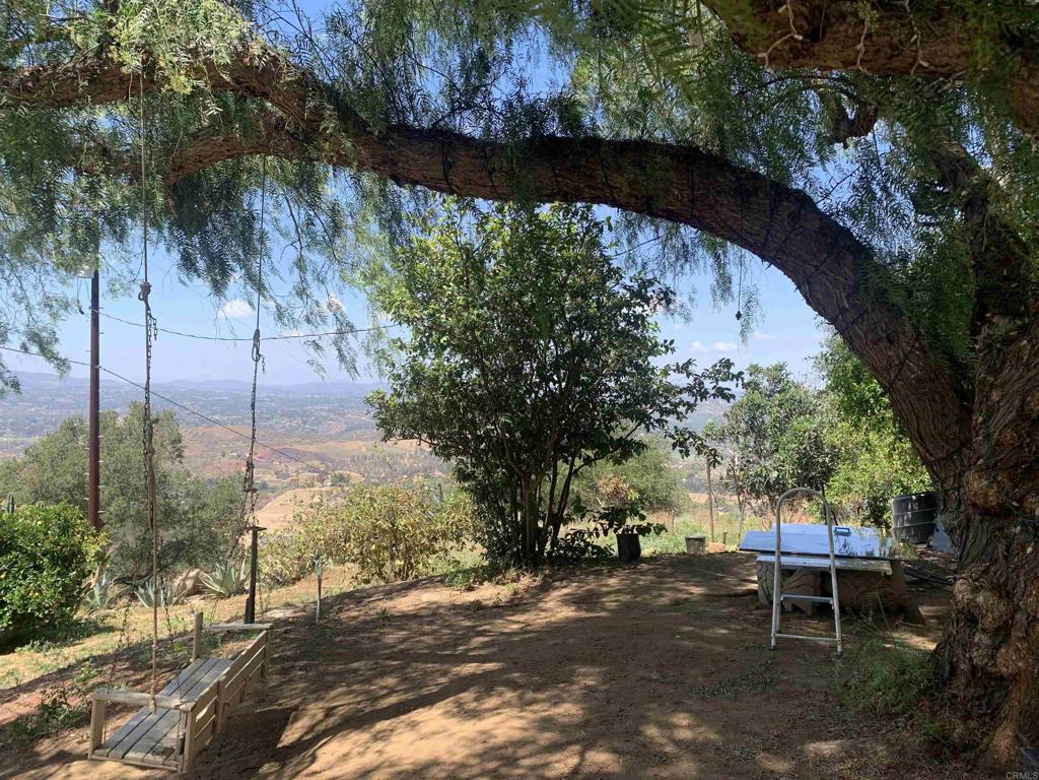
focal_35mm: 26
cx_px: 520
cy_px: 390
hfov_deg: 67.3
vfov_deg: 53.1
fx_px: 780
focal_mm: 4.25
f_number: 1.8
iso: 25
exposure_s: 1/856
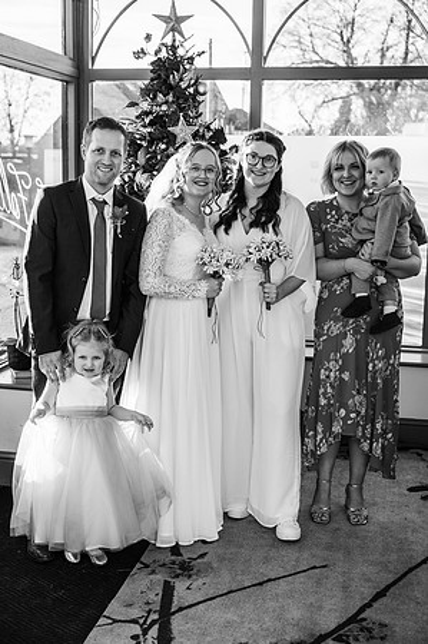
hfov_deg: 28.6
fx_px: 840
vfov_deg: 42.0
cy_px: 322
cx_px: 214
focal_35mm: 47
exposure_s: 1/320
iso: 100
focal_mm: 47
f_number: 3.5
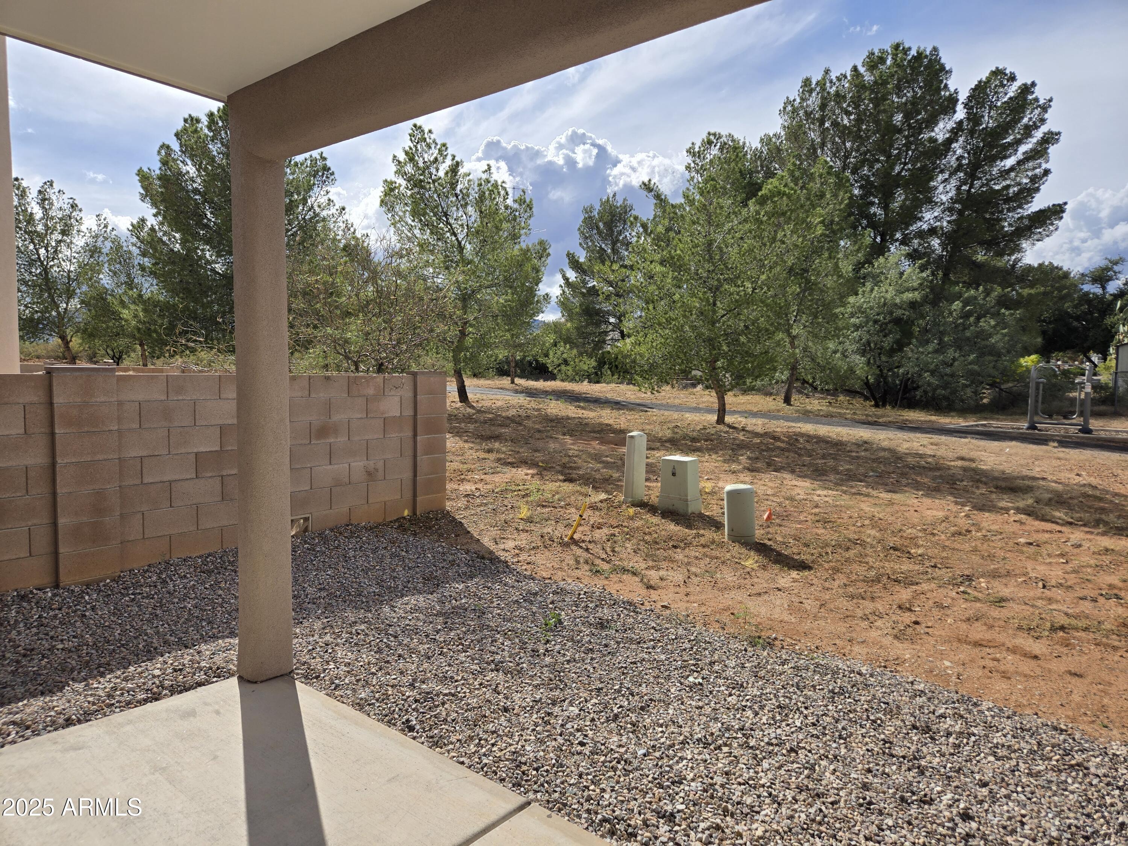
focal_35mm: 23
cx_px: 564
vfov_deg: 58.9
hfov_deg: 73.9
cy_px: 423
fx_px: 749
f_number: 1.8
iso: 25
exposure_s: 1/2835
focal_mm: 5.4
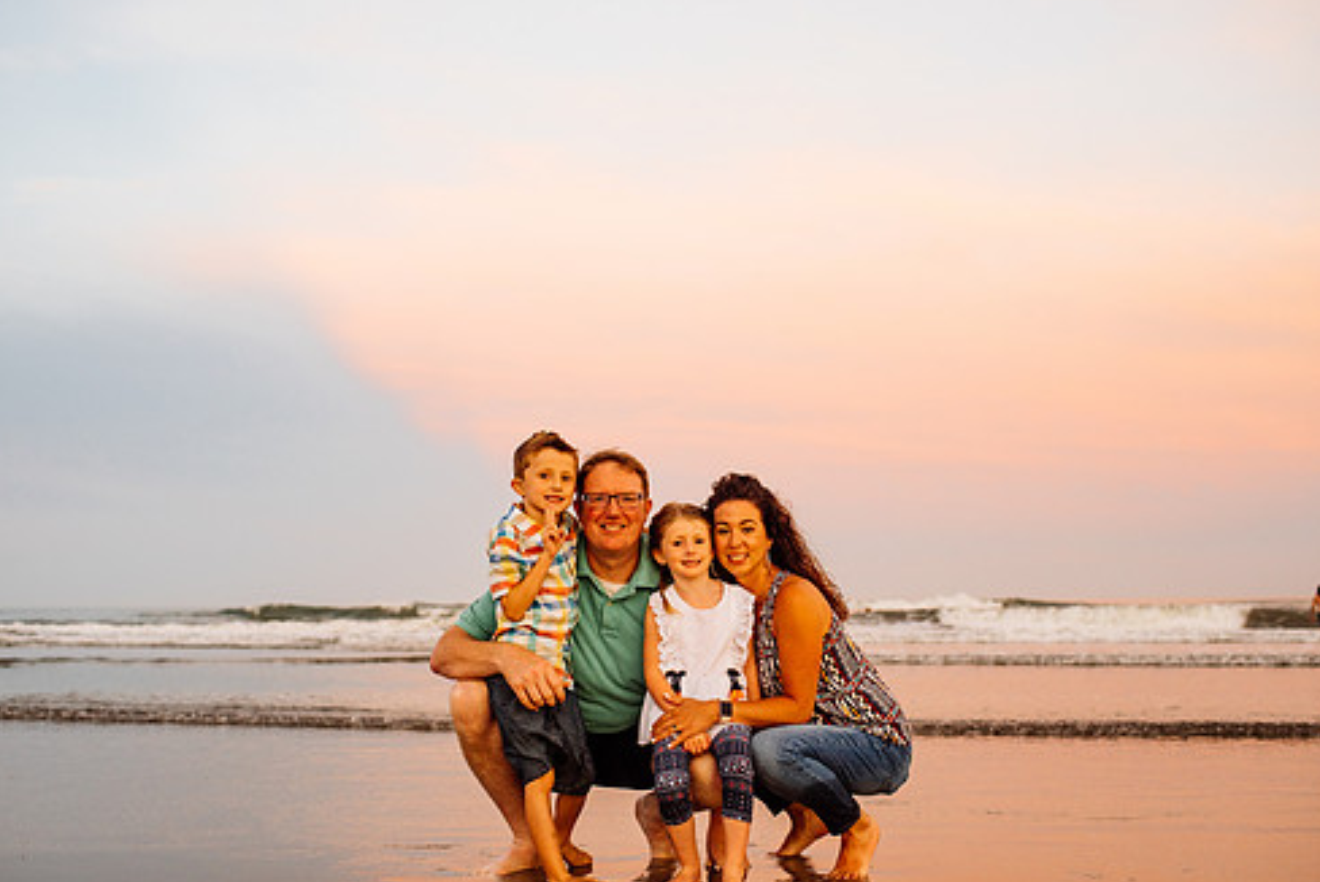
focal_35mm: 43
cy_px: 502
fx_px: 1578
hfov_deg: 45.4
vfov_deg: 31.2
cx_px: 625
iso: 320
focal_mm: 35
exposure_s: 1/200
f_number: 2.8
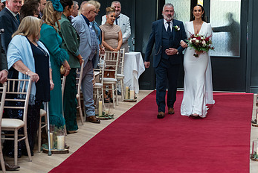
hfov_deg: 17.4
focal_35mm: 117
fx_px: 839
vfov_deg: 11.7
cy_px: 57
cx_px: 194
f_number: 3.5
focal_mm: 70
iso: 640
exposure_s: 1/160
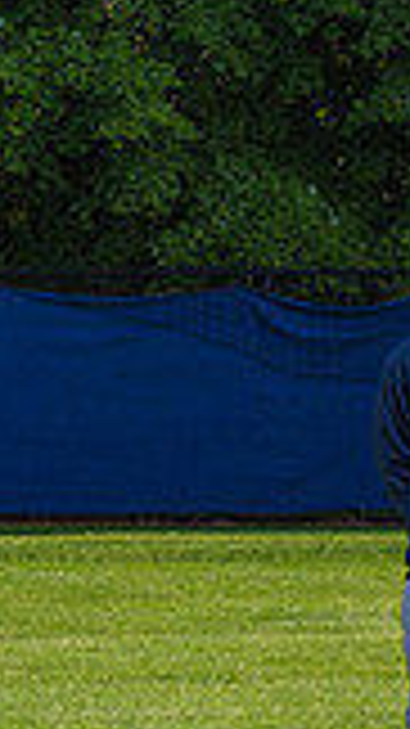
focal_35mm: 235
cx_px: 1270
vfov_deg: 9.2
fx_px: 4547
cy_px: 499
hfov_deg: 4.9
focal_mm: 55
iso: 100
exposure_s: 1/250
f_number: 7.1
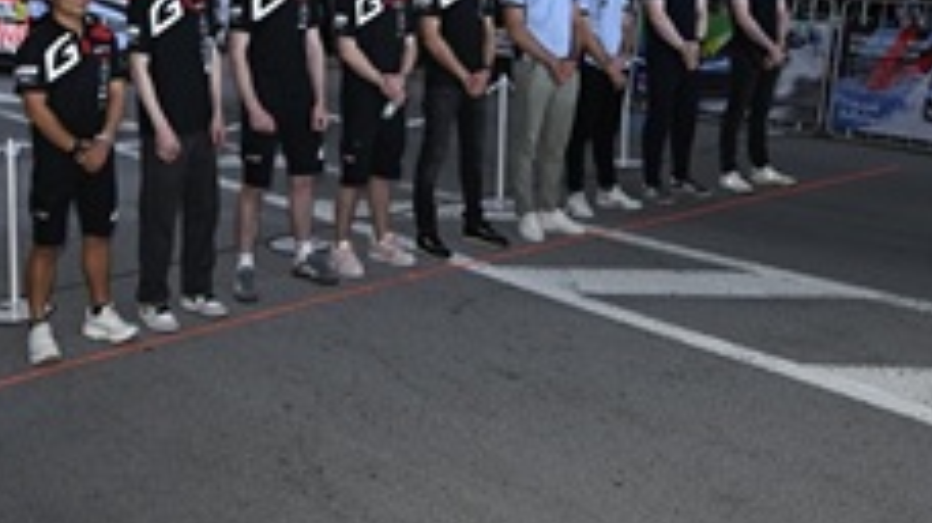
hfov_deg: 37.7
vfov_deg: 21.0
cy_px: -12
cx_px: 376
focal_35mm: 55
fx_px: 1359
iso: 640
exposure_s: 1/200
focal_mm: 30
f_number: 5.6
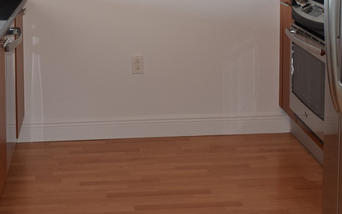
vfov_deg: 15.2
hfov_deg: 24.6
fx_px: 784
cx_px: 165
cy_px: -5
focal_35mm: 84
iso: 800
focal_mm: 25
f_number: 5.6
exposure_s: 1/125
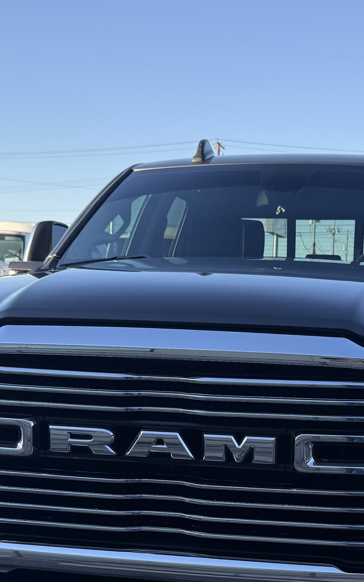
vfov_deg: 34.8
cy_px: 450
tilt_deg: -9.4
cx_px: 244
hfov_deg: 22.6
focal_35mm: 57
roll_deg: -0.6
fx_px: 905
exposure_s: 1/992
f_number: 1.78
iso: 100
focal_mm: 6.76
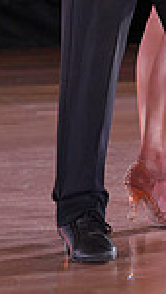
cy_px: -183
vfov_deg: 4.9
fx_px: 3410
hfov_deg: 2.8
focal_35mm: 436
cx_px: 181
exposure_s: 1/400
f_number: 4
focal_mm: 108
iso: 1600
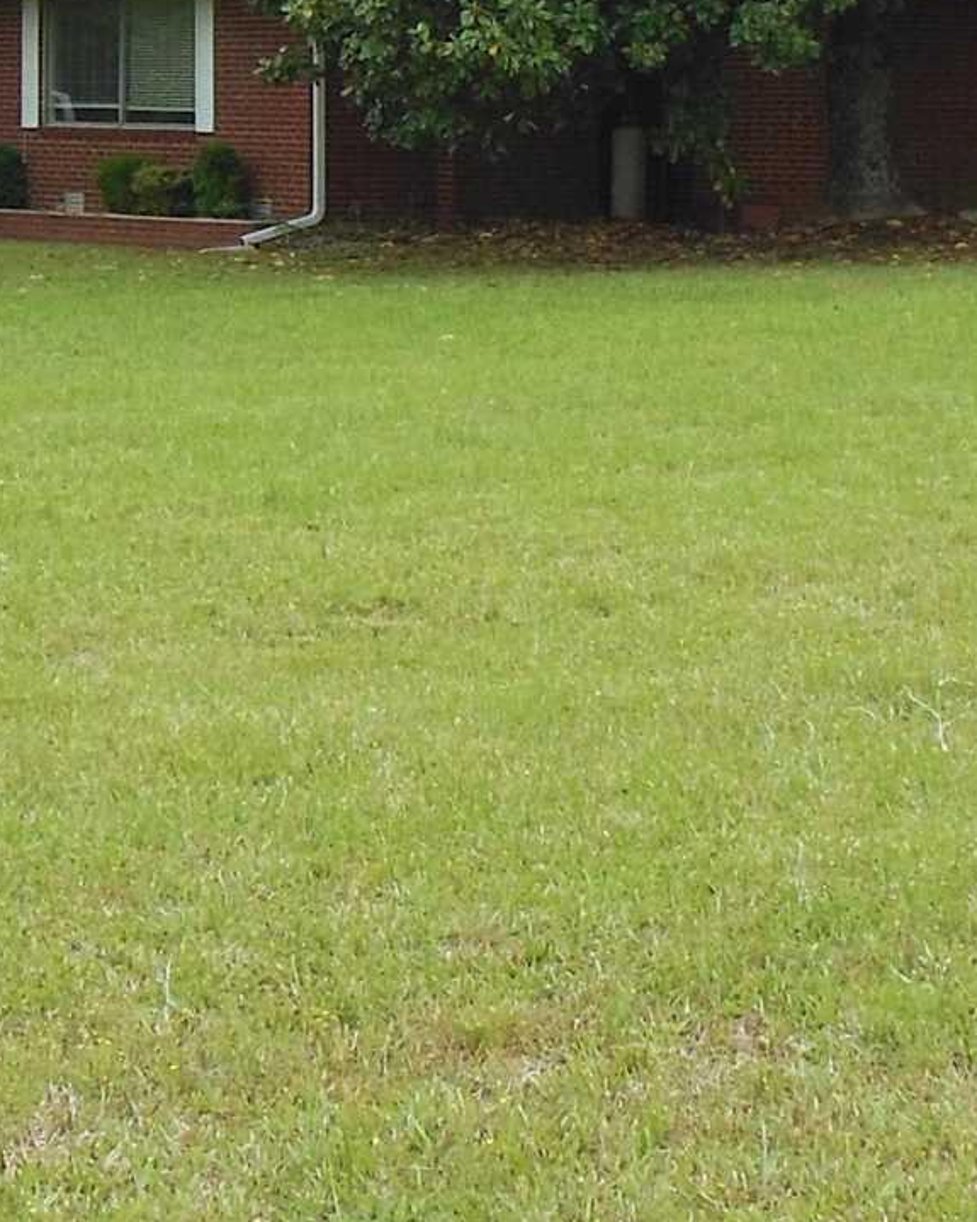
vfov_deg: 15.7
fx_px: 4374
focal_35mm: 121
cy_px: 97
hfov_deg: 12.7
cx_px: 534
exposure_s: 1/400
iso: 125
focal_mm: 5.2
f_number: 3.3
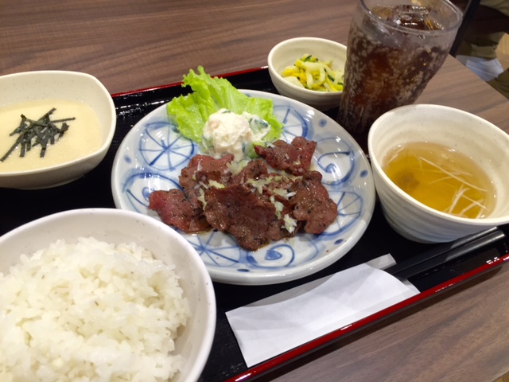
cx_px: 254
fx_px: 426
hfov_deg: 61.7
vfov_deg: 48.2
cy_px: 191
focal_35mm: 29
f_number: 2.2
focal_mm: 4.15
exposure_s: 1/30
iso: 64
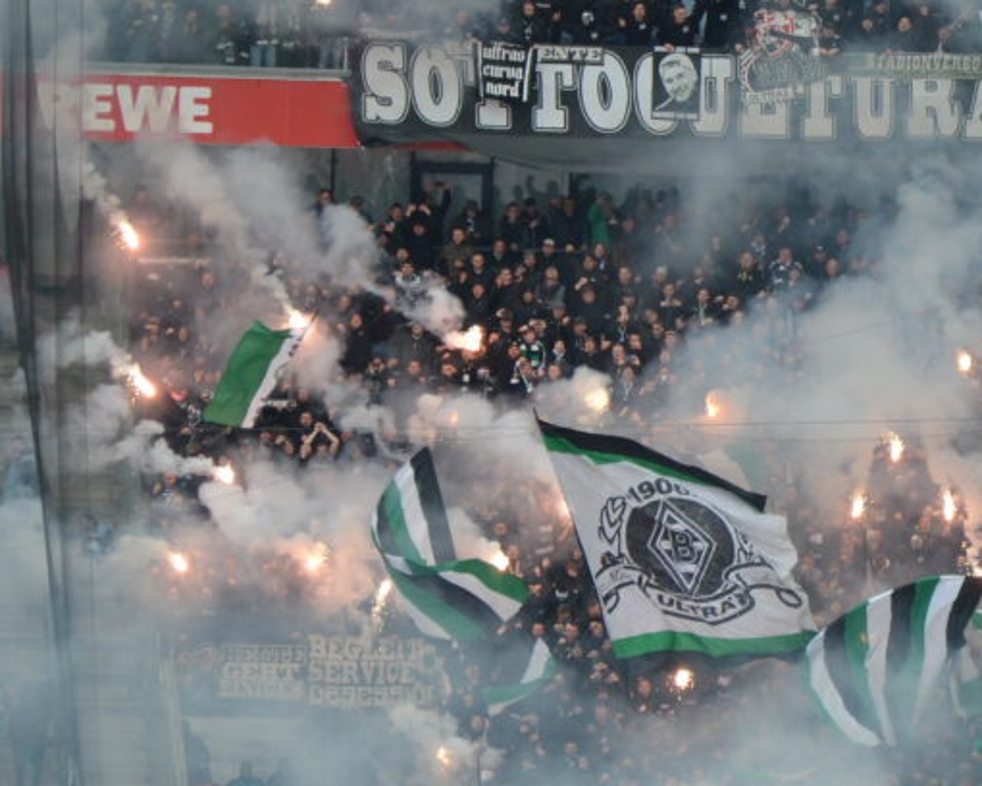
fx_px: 12555
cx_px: 951
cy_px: 343
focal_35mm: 432
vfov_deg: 3.6
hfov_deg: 4.5
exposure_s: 1/400
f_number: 5.6
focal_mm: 98
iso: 400
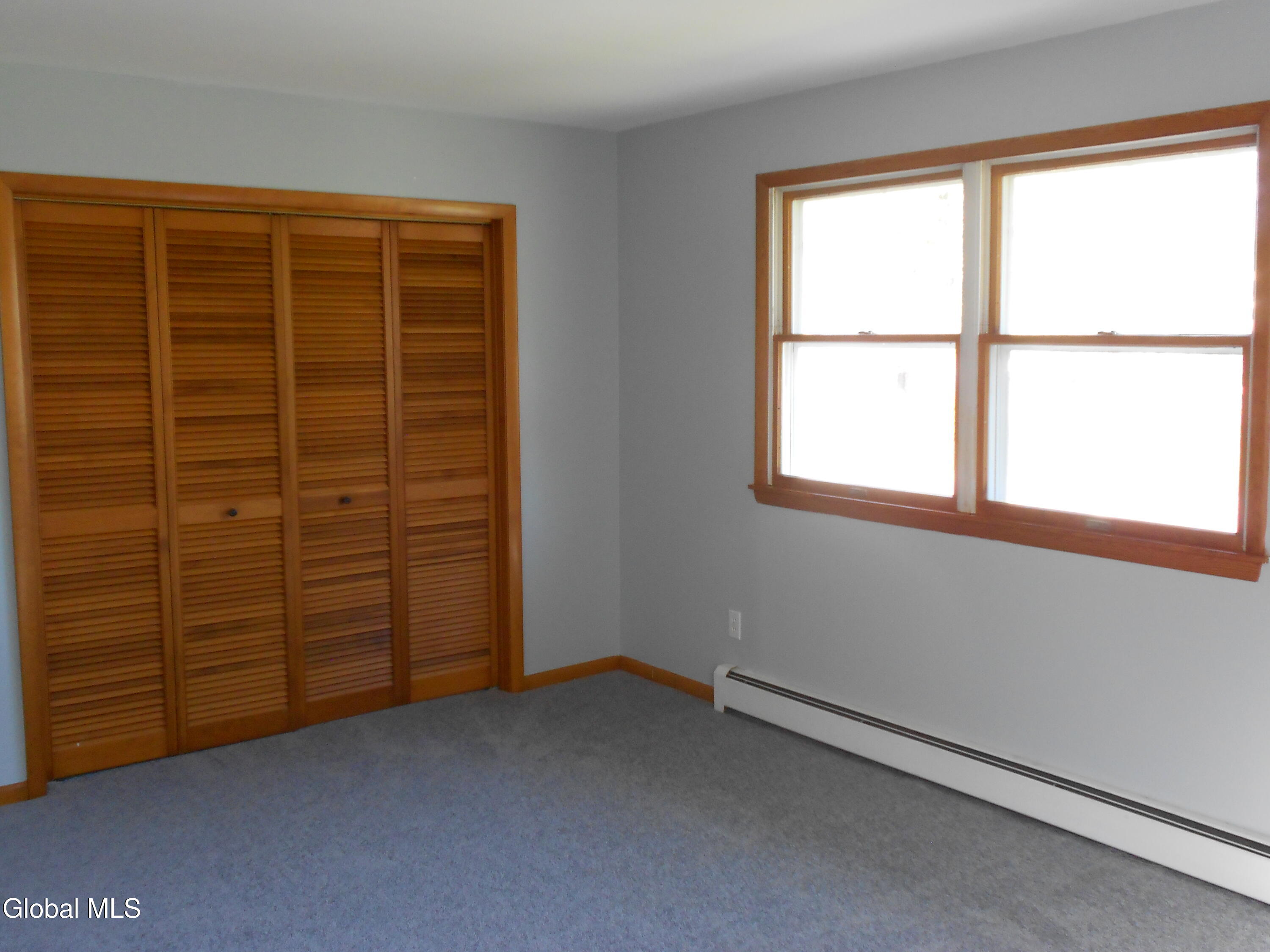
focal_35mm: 32
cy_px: 476
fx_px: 1174
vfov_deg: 44.2
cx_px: 635
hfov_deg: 56.8
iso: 250
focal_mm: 5.8
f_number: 3.6
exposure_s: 1/30
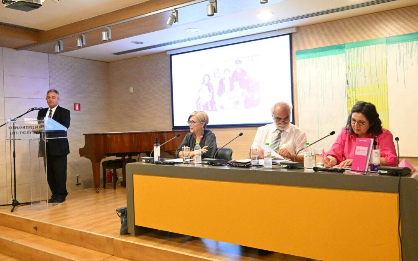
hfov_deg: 58.1
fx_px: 376
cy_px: 125
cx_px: 209
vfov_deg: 38.3
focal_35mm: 33
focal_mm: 32
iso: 12800
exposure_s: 1/160
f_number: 5.6
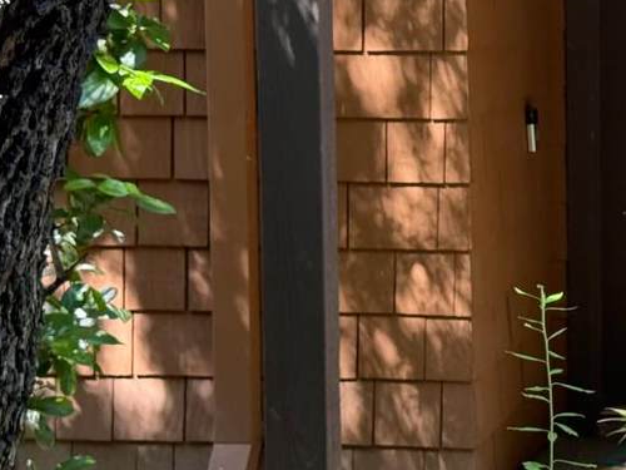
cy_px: 70
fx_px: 2224
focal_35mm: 123
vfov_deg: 12.0
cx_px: 727
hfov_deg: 15.5
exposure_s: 1/237
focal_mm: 6.76
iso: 160
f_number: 1.78
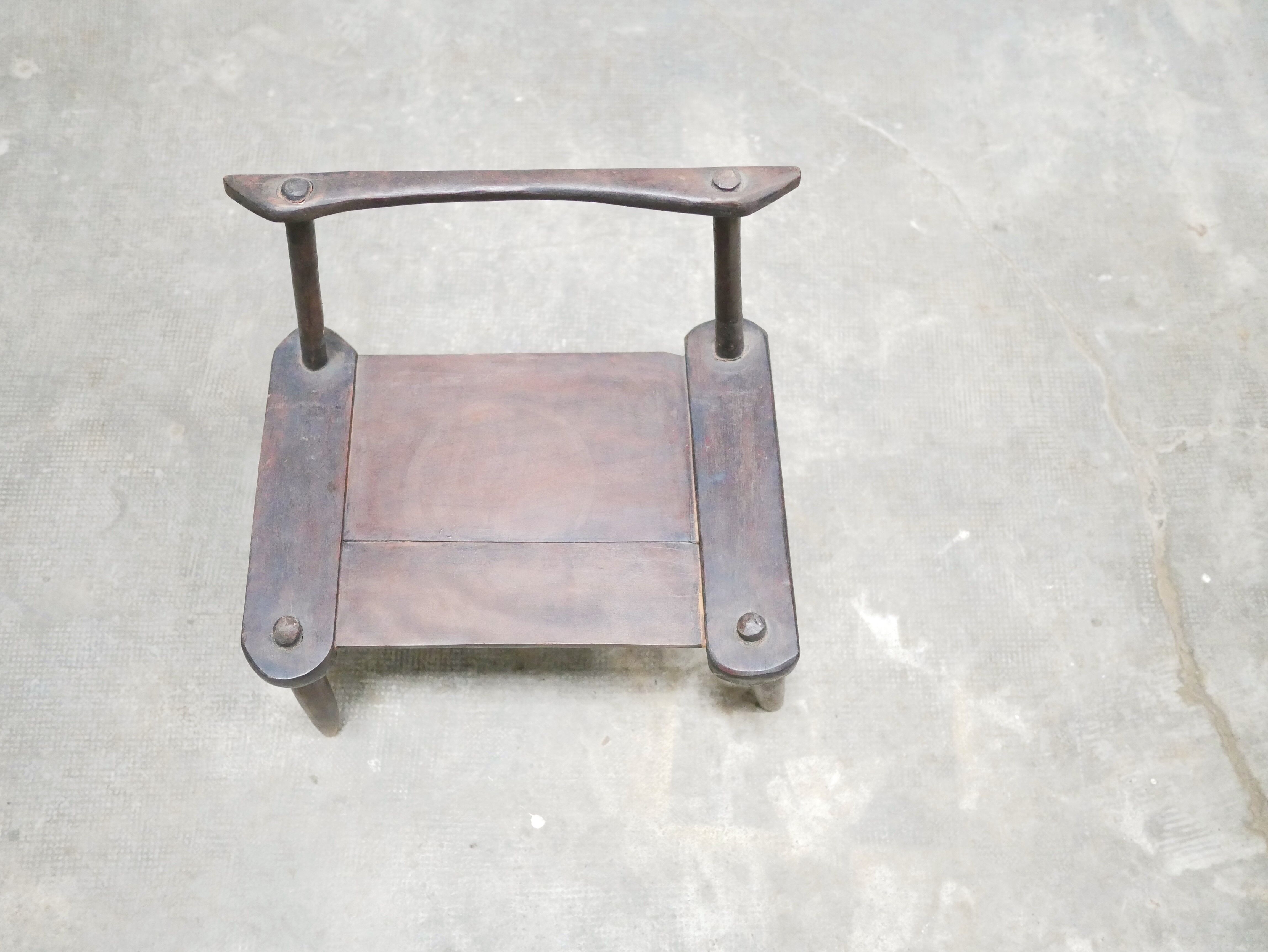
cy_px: 476
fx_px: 1466
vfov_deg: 36.0
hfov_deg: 46.8
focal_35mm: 40
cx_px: 634
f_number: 1.7
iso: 3200
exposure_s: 1/60
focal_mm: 20
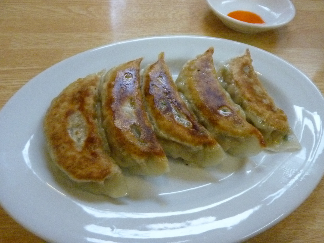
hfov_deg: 69.4
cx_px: 162
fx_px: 234
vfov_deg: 54.9
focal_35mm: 25
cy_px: 122
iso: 800
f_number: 3.3
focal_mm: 4.1
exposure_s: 1/125
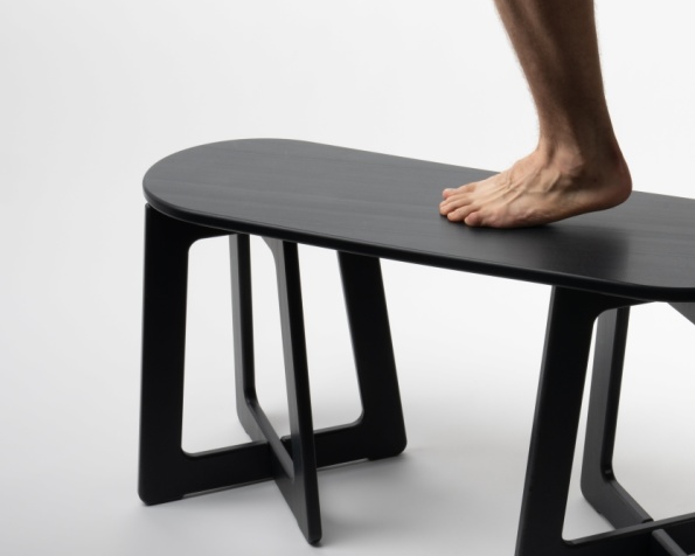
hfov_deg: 25.5
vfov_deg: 20.7
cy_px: 310
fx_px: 1522
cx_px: 490
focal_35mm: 74
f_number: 20
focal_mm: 47
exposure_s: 1/80
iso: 80
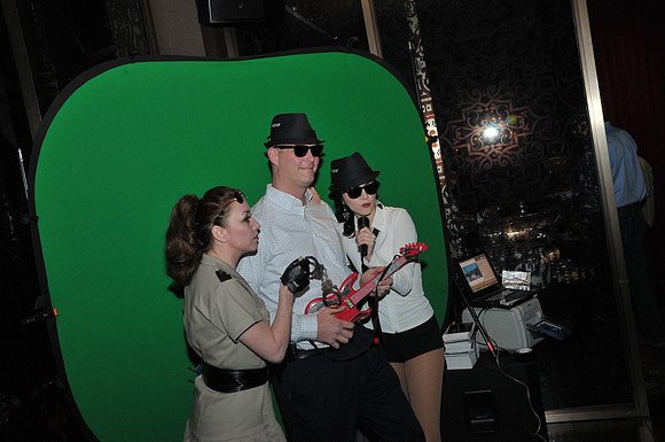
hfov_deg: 53.2
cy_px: 221
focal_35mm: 36
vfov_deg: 36.8
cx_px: 332
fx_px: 664
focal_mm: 24
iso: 640
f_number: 5.6
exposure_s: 1/40
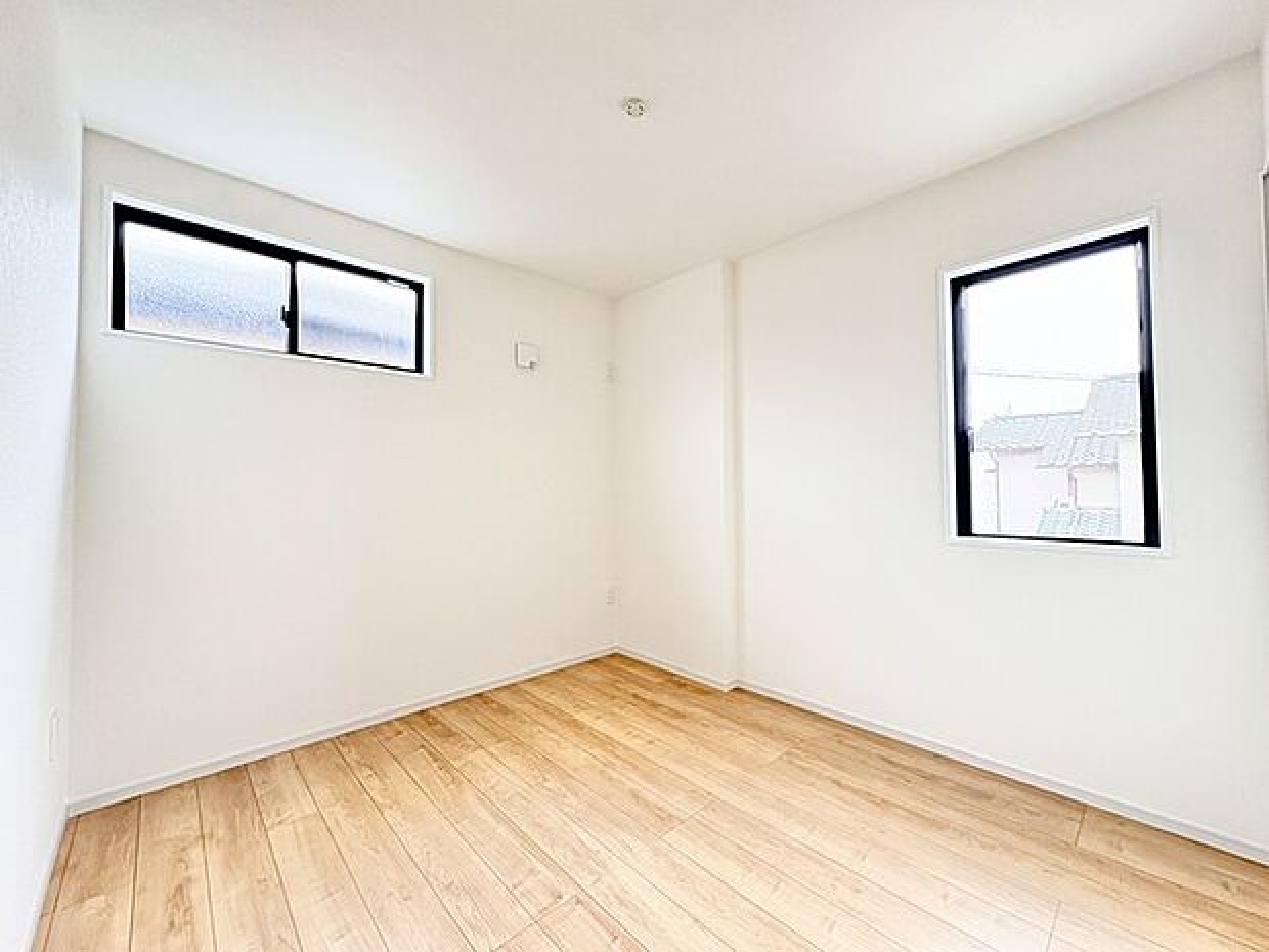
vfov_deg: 85.7
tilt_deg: +0.8
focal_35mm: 14
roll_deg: +0.3
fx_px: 513
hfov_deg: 102.1
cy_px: 476
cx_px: 634
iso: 250
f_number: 2.2
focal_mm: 2.22
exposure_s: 1/70
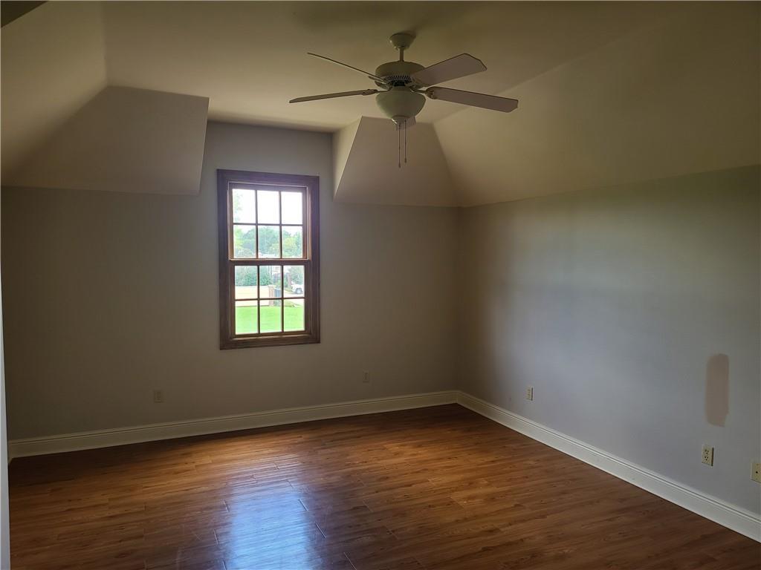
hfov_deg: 69.4
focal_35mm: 25
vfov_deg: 54.9
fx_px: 550
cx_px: 380
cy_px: 285
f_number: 1.8
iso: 64
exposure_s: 1/60
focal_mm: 7
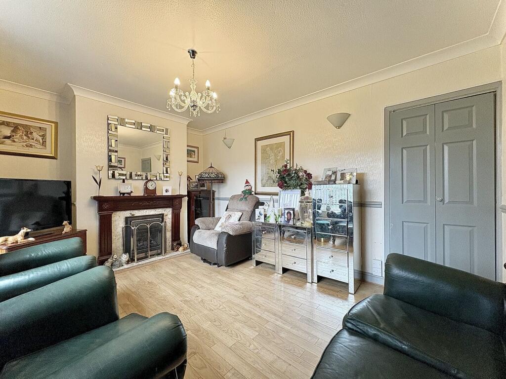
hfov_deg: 102.1
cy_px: 190
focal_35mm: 14
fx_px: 205
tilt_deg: +0.2
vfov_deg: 85.7
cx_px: 253
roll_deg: +0.4
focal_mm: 2.22
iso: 250
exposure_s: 1/67
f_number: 2.2
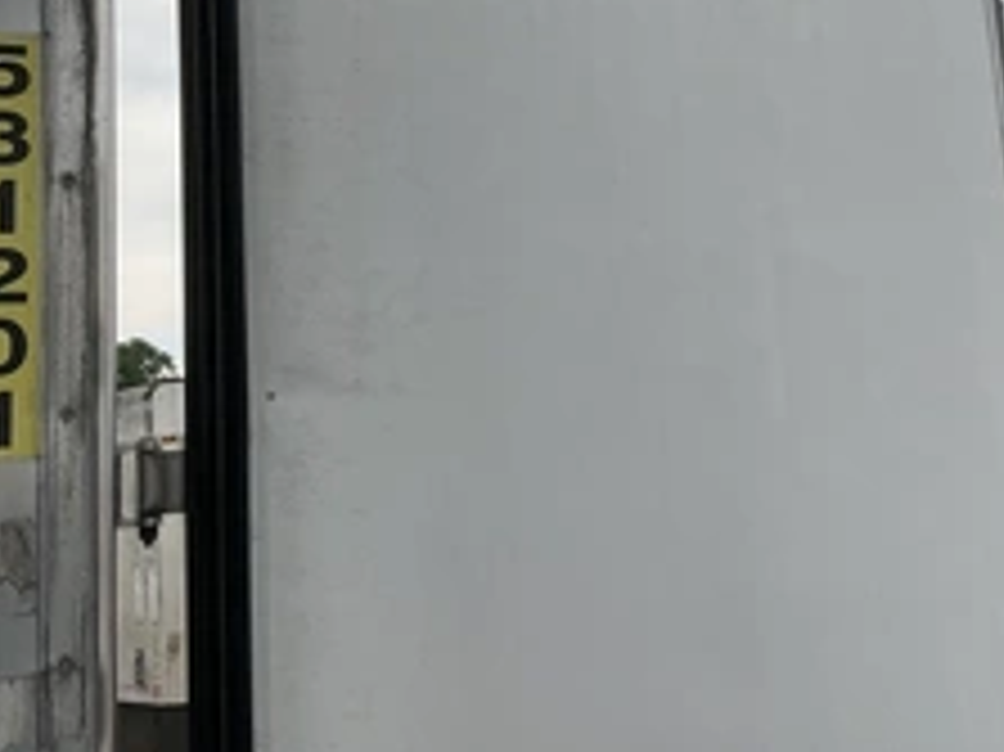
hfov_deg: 36.7
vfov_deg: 27.6
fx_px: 1507
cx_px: 594
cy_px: 194
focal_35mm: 52
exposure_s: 1/1984
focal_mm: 3
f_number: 1.8
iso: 25
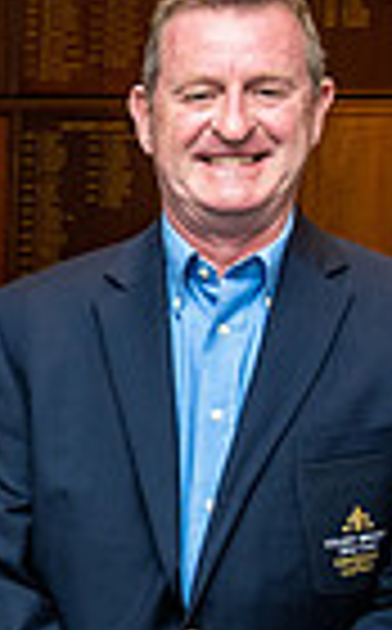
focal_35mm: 152
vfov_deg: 13.7
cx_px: -752
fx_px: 2609
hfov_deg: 7.6
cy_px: 518
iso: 400
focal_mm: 24
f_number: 5.6
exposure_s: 1/50
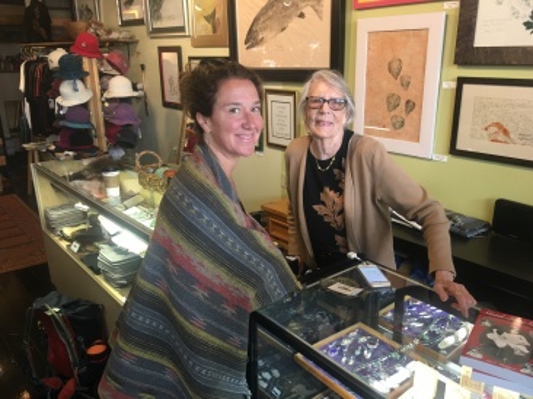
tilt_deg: -17.8
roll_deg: +1.6
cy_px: 200
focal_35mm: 29
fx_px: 446
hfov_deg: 61.7
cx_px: 266
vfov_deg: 48.2
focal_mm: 4.15
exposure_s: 1/30
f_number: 2.2
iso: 80
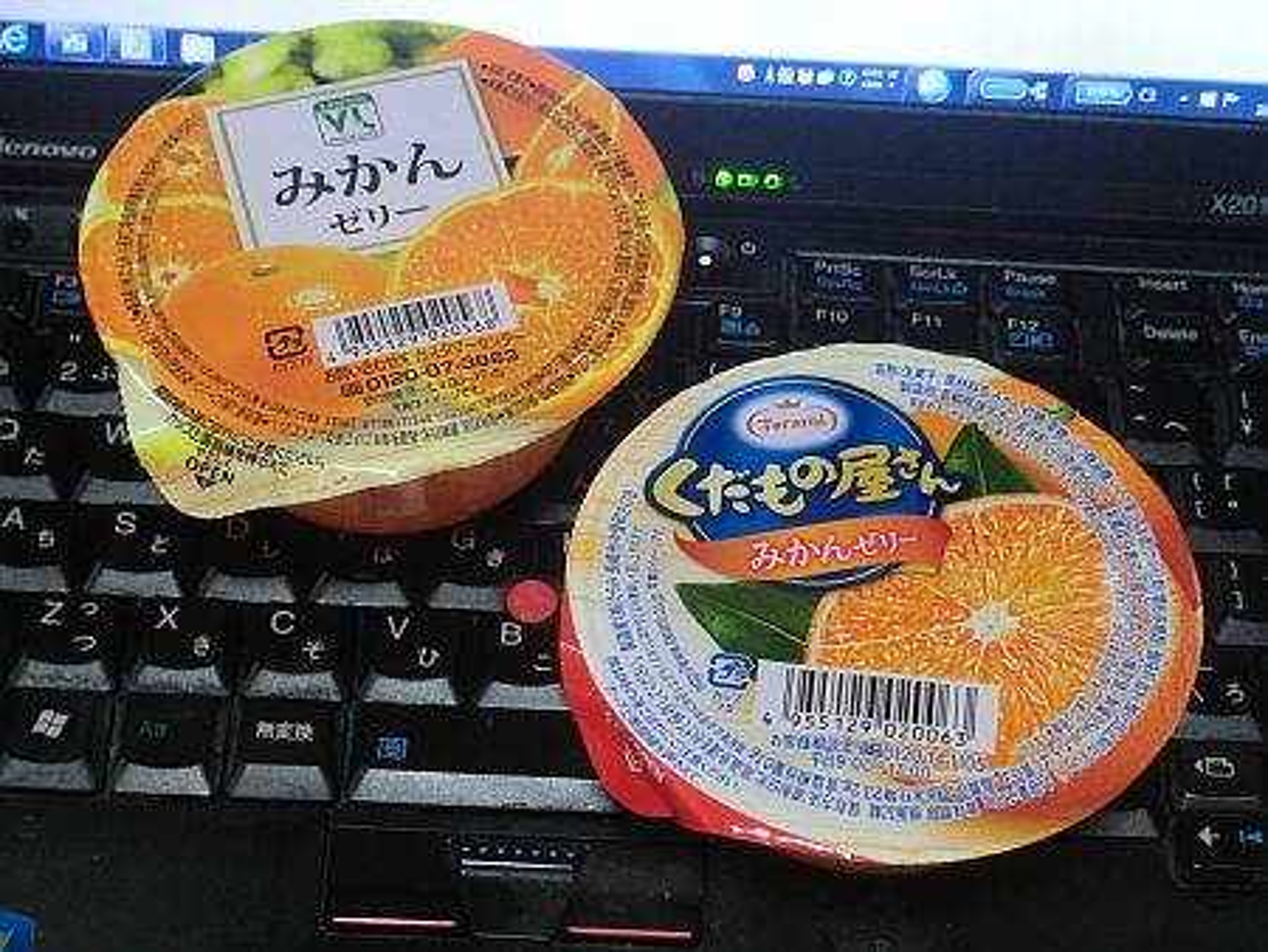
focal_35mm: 73
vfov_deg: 20.2
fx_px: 2675
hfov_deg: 26.7
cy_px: 476
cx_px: 634
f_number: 4
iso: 800
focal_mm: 12.9
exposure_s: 1/30
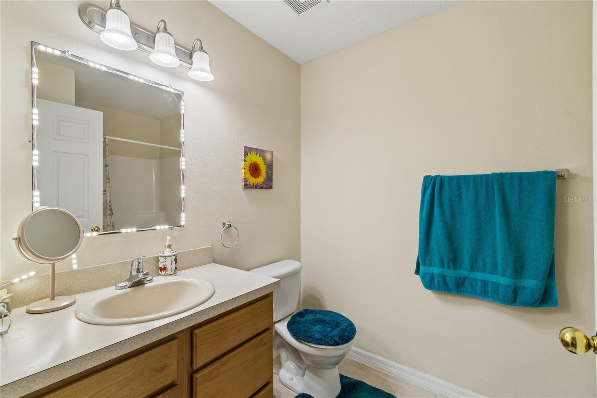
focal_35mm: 15
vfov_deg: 77.3
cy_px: 199
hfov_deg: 100.4
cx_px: 298
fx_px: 249
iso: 100
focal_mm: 10
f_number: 7.1
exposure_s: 1/4
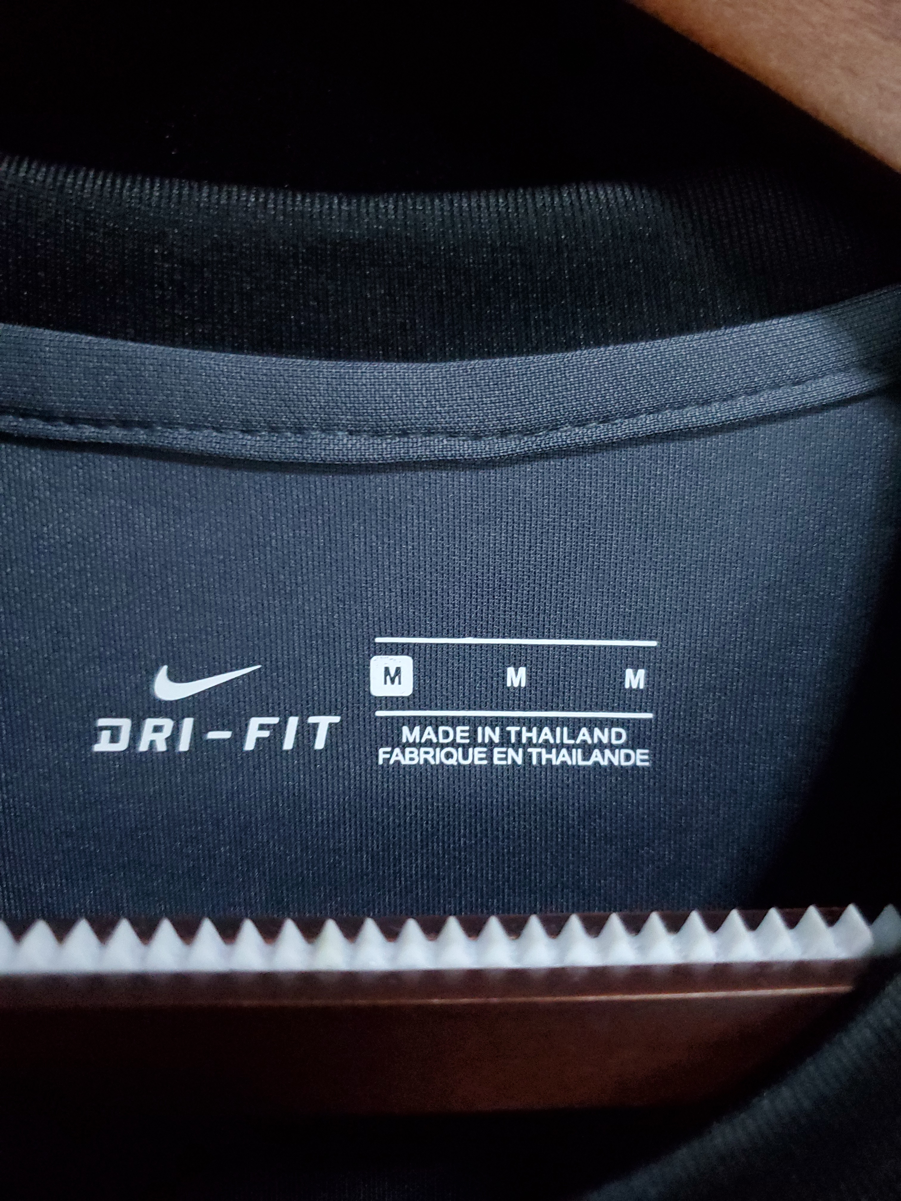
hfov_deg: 53.1
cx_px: 450
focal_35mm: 26
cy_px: 600
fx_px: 902
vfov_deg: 67.3
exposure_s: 1/30
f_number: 1.5
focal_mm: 4.3
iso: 640
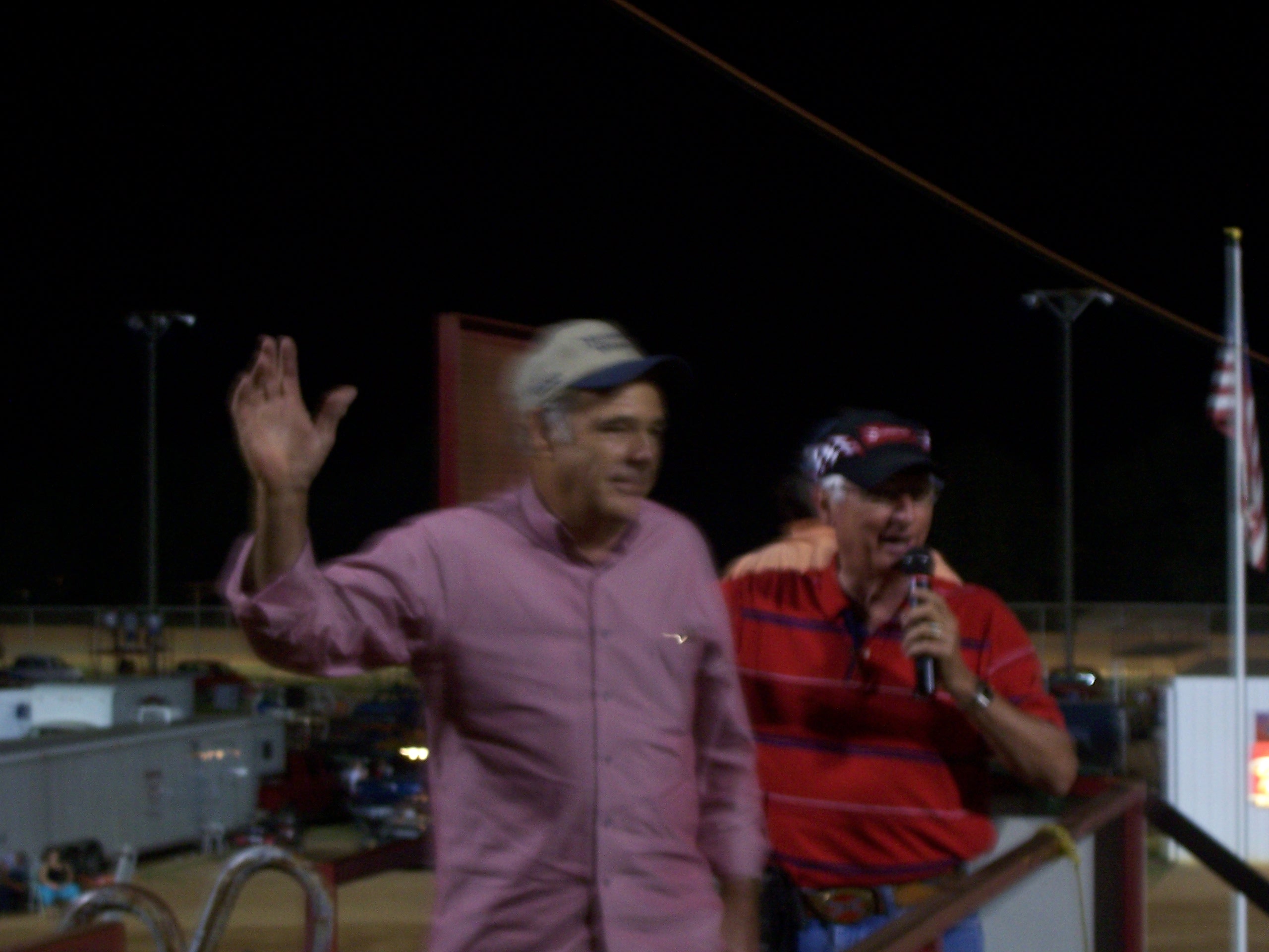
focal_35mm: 82
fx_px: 3006
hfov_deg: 23.8
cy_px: 476
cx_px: 634
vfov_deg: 18.0
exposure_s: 1/8
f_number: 4.1
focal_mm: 13.5
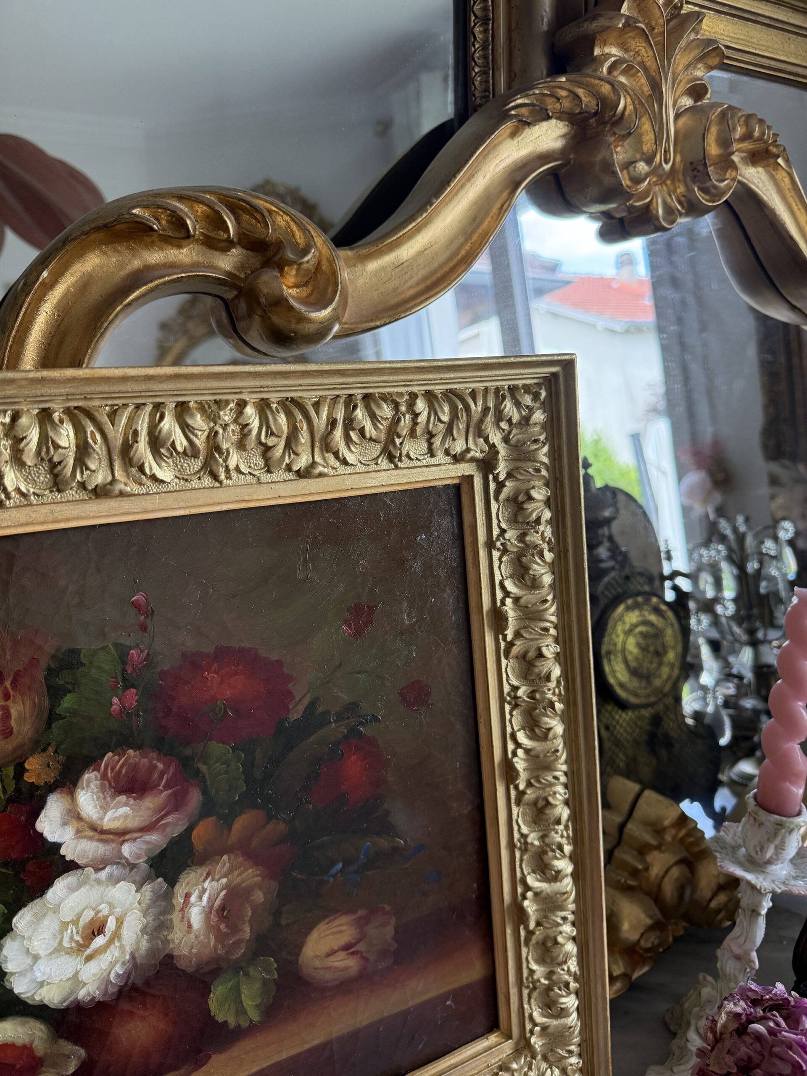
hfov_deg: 56.8
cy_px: 538
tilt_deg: -17.2
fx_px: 746
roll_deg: -0.7
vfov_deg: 71.6
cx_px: 404
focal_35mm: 24
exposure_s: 1/99
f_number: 1.78
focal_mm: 6.76
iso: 200
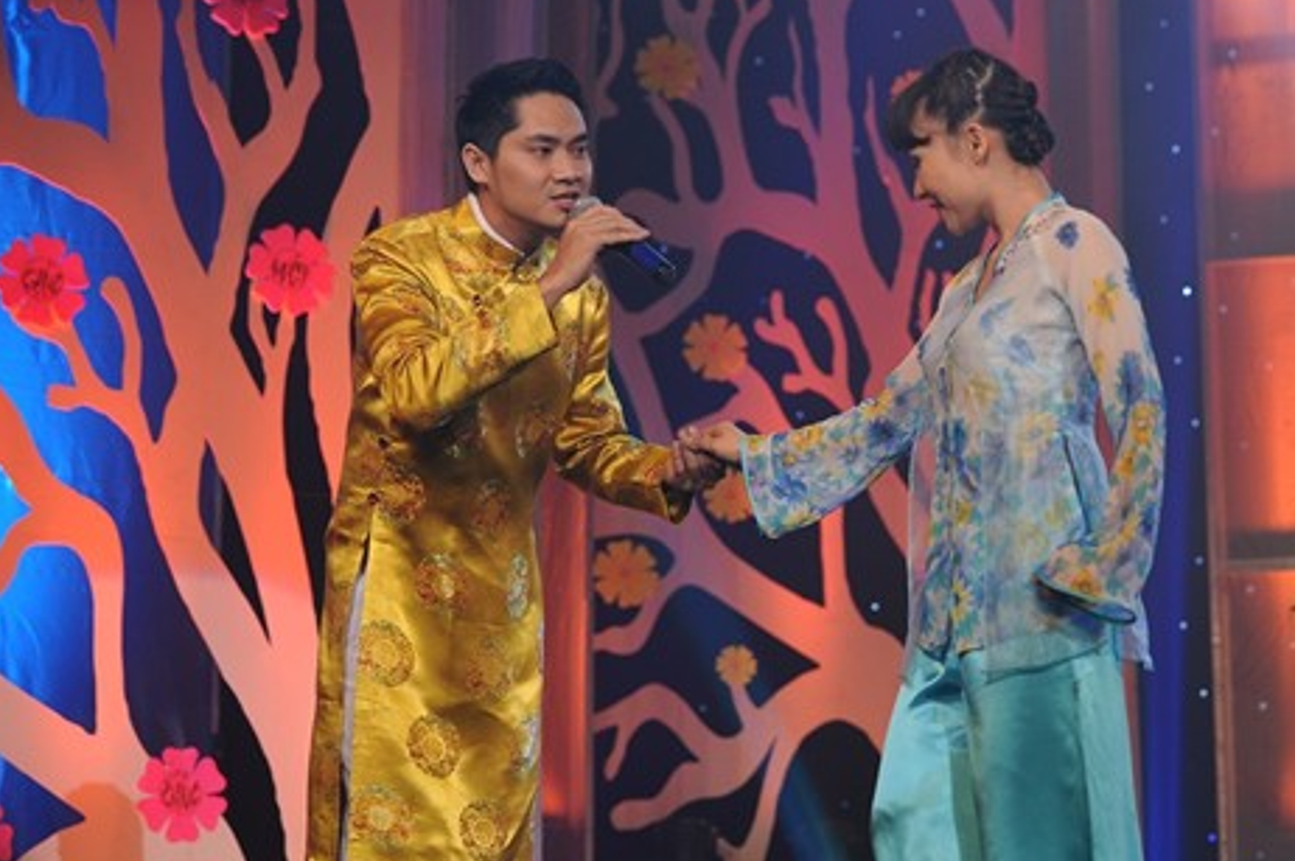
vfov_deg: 15.0
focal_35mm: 91
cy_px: 433
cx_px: 835
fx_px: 3270
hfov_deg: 22.3
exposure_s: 1/200
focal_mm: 70
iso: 800
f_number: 3.5
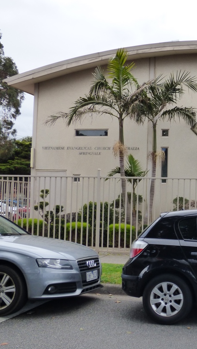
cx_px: 218
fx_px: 436
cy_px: 175
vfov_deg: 43.7
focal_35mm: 47
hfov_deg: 23.8
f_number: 3.3
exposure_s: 1/640
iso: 200
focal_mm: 5.53
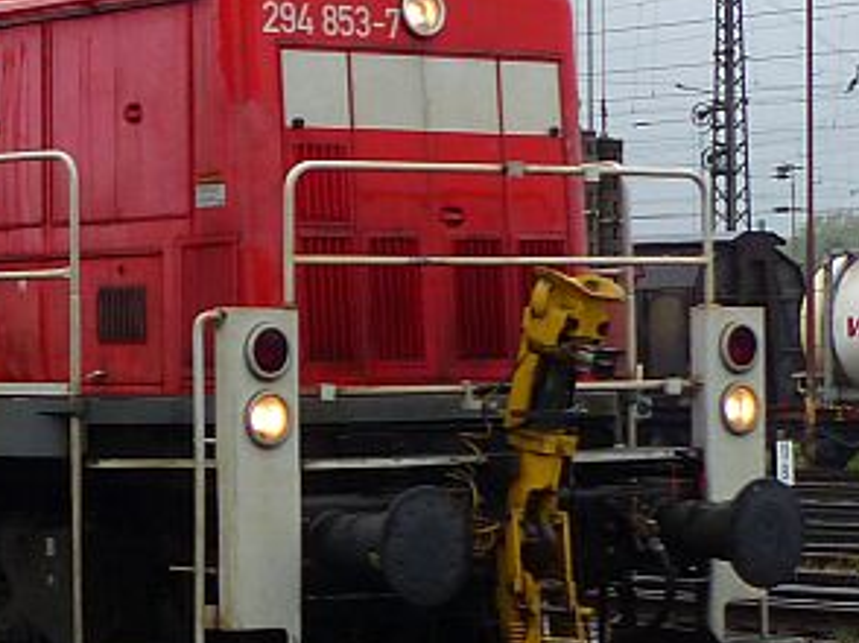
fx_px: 3645
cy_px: 213
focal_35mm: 147
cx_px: 29
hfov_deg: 13.3
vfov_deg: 10.1
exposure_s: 1/500
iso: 160
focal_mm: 6.4
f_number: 2.8
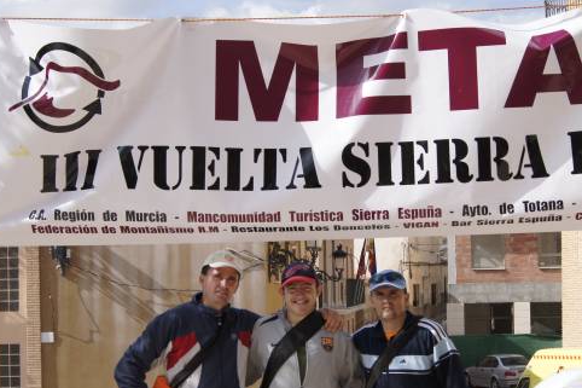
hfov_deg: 27.3
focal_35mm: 74
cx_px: 322
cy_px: 263
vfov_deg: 18.4
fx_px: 1196
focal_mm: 28
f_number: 5.6
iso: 200
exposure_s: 1/1250
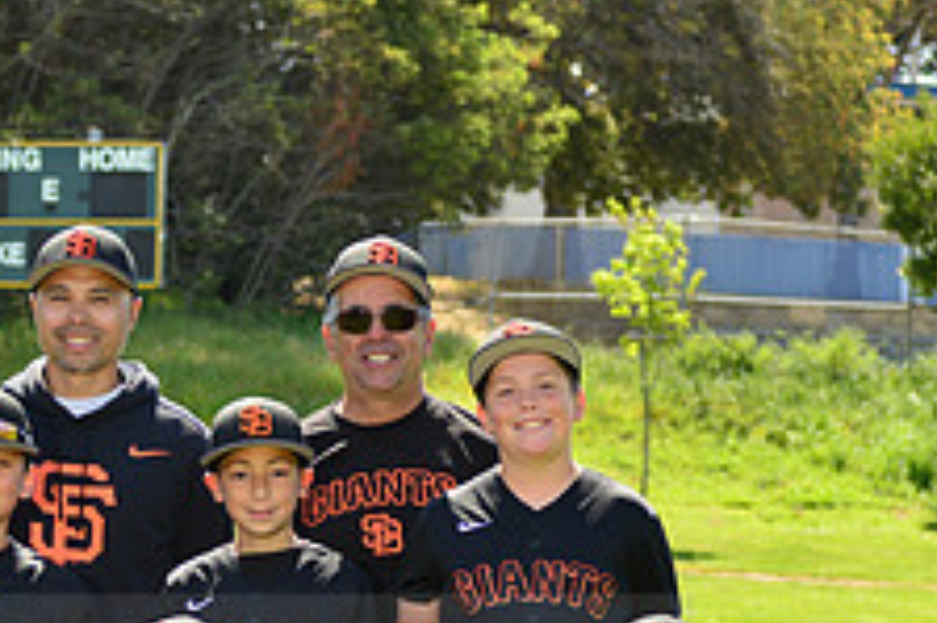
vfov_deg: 6.1
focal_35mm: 223
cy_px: 650
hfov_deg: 9.1
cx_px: -117
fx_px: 5800
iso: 200
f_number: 8
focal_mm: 86
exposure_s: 1/250
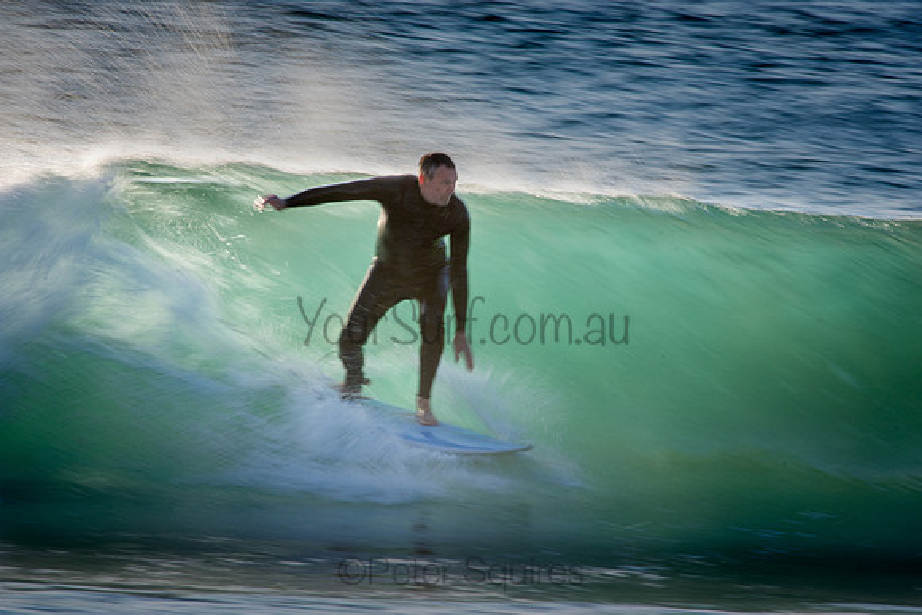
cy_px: 308
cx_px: 461
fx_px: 19212
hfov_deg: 2.7
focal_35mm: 750
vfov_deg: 1.8
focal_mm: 500
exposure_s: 1/30
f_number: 20
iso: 100
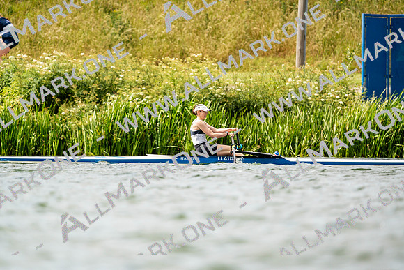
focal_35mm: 600
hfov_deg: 3.4
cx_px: 202
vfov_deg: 2.3
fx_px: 6735
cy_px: 135
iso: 320
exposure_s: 1/2000
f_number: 6.3
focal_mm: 600
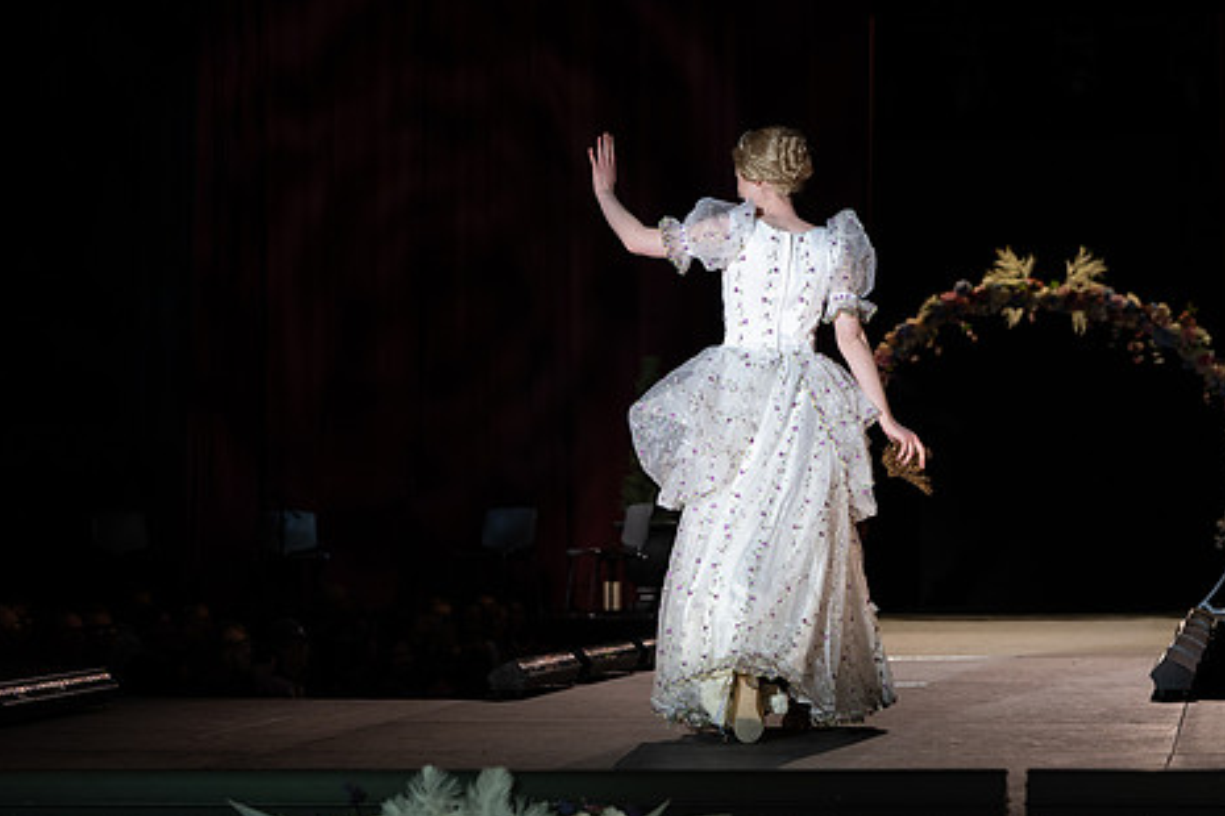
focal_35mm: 96
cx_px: 677
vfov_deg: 14.2
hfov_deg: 21.2
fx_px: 3266
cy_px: 354
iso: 800
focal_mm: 77
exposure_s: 1/640
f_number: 3.5
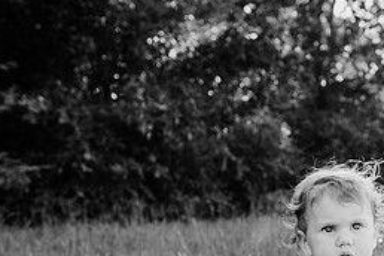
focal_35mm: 54
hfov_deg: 34.9
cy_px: 234
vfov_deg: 24.3
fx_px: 576
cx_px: 339
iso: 200
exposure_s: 1/640
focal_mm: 24
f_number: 3.5
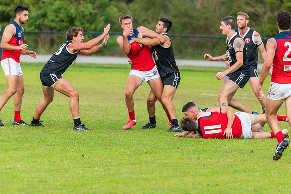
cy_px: 97
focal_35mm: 432
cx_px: 146
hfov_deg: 4.8
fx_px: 3491
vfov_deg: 3.2
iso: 800
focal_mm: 420
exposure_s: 1/1250
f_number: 6
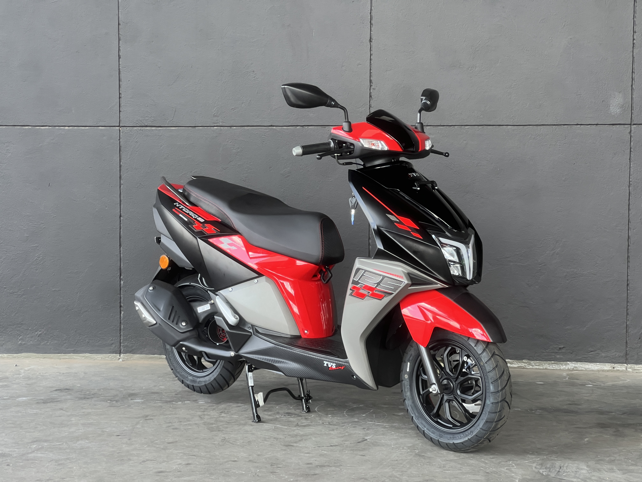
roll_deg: -0.2
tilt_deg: -2.8
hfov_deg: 25.3
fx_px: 1428
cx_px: 321
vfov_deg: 19.1
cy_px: 241
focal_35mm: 77
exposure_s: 1/99
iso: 100
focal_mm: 9
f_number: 2.8
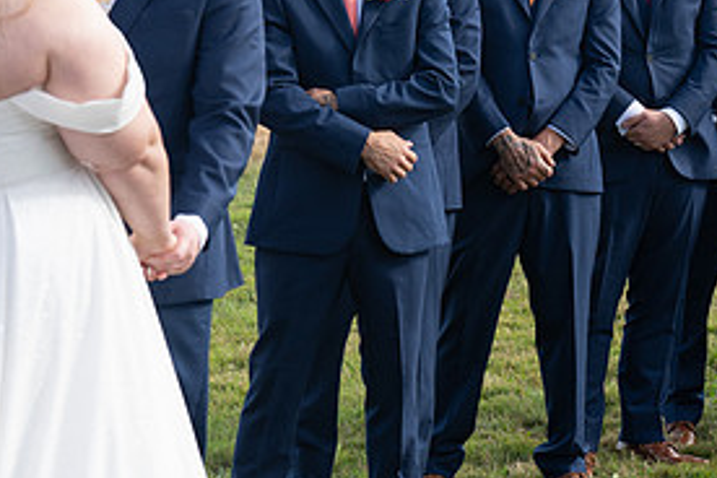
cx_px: 491
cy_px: 95
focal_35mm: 164
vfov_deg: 8.4
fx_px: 3266
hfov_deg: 12.5
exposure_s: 1/1000
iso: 400
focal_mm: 78
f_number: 4.5
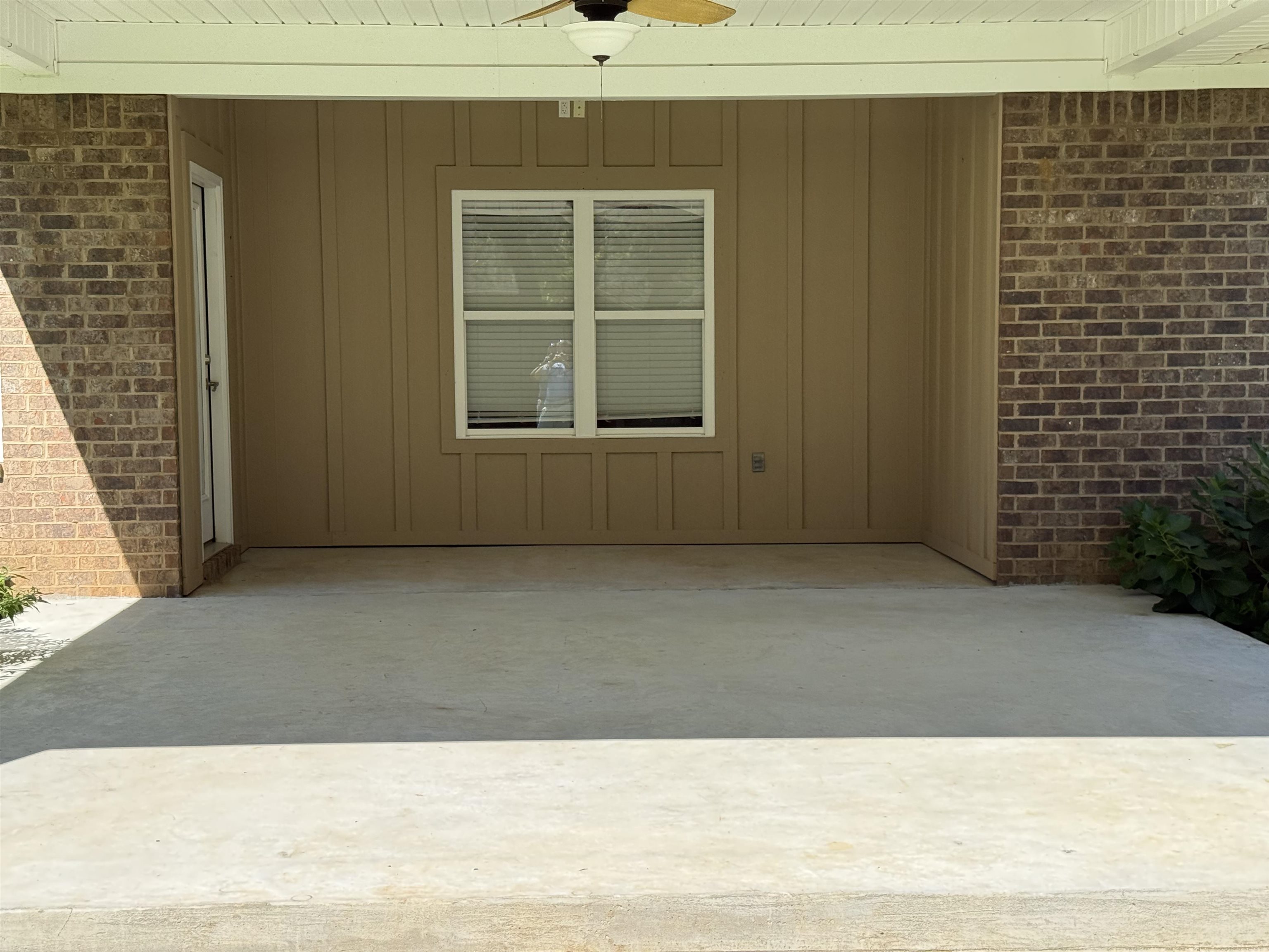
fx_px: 1760
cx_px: 634
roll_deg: +0.4
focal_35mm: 48
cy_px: 476
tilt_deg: -3.0
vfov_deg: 30.3
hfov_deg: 39.7
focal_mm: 6.76
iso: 100
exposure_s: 1/2146
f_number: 1.78
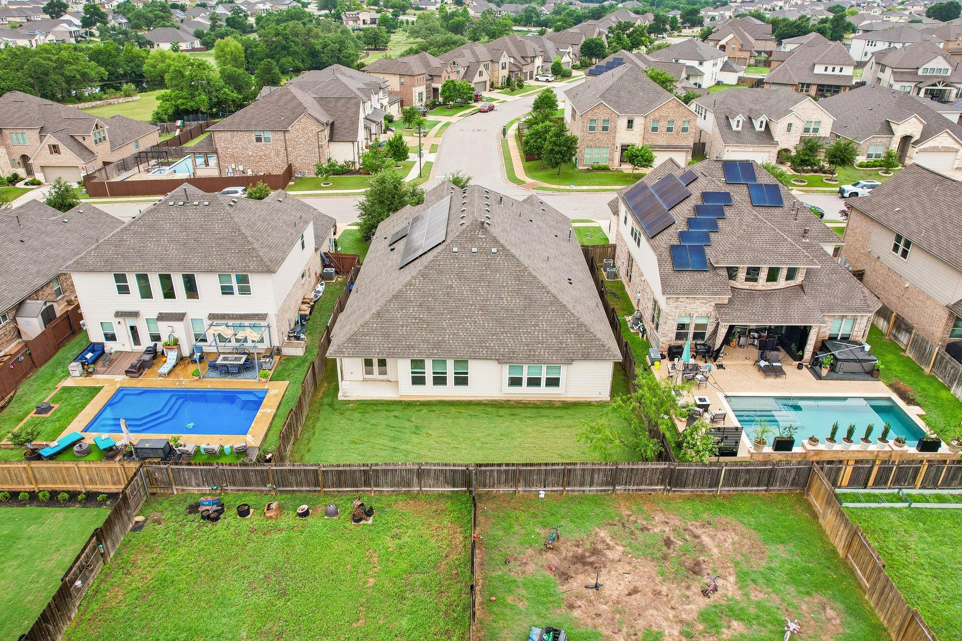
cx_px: 467
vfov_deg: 53.1
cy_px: 314
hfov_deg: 73.7
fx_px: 641
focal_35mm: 24
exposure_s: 1/500
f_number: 2.8
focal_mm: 8.4
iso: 130
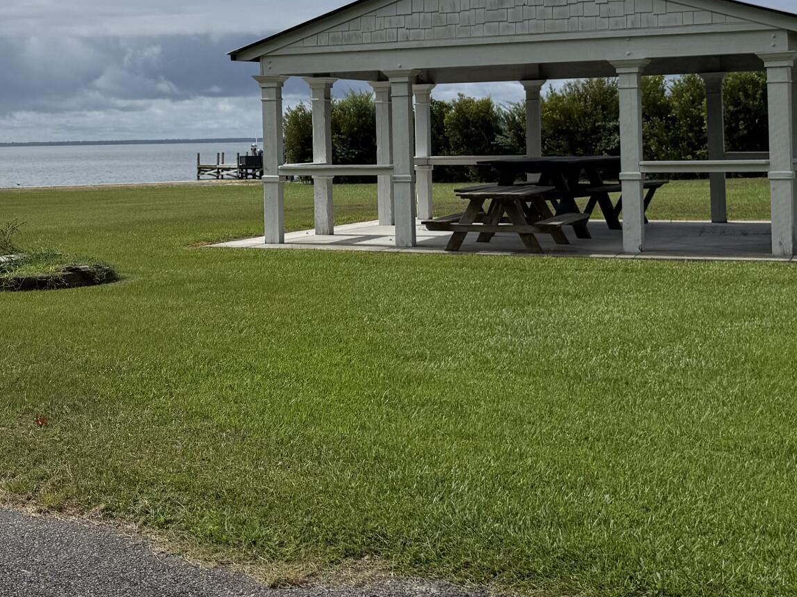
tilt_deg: +2.2
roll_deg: +0.5
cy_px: 106
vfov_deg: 22.9
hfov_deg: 29.4
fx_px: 1450
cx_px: 75
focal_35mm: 63
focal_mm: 6.76
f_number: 1.78
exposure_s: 1/14286
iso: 64
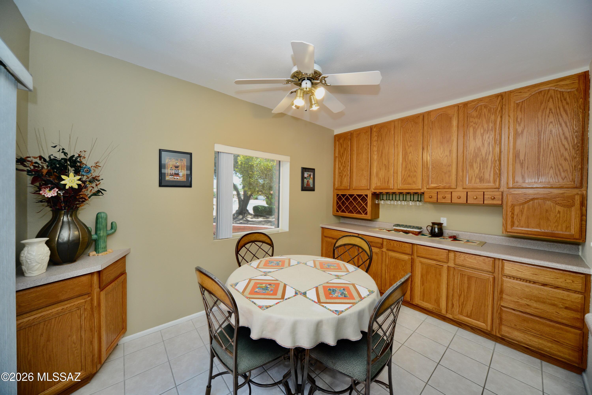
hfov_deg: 112.6
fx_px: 197
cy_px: 198
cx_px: 296
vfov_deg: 90.0
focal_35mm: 12
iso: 800
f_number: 7.1
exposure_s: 1/60
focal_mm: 12
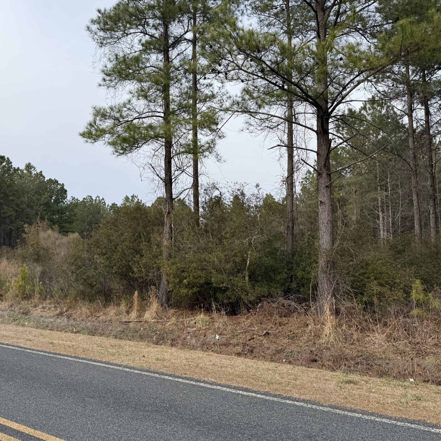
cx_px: 164
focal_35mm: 29
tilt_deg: +6.8
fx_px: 418
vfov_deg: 55.6
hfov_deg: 55.0
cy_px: 219
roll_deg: +0.7
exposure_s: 1/1949
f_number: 1.78
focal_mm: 6.76
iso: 80
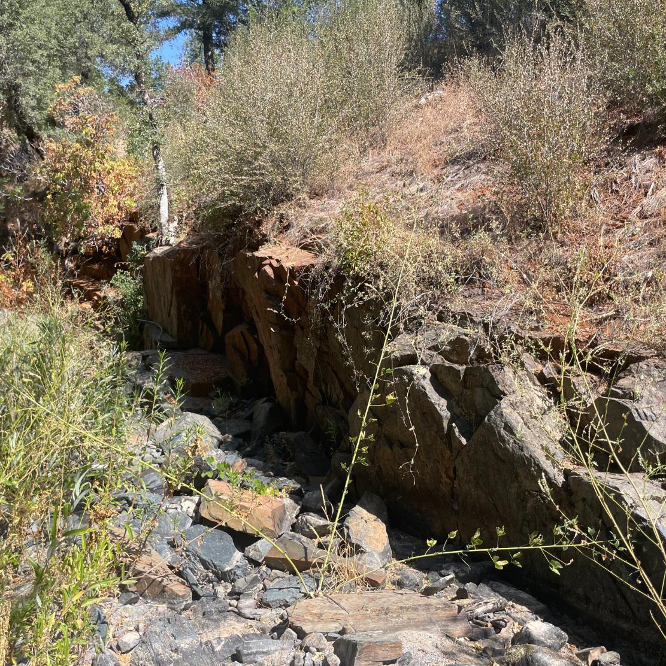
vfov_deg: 52.5
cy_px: 336
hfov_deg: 52.5
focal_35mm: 31
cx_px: 324
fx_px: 675
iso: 32
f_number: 1.6
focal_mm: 4.2
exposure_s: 1/1642
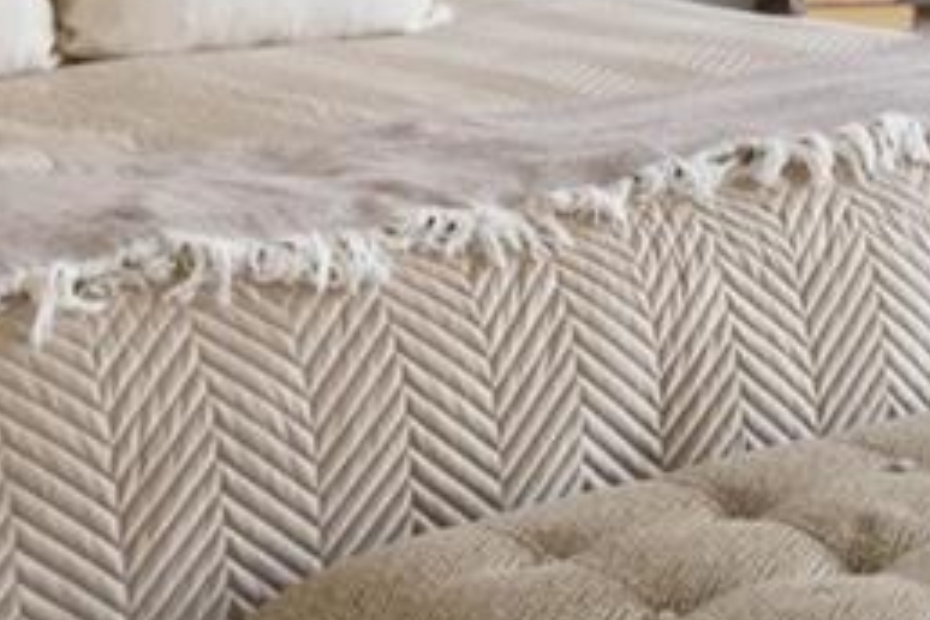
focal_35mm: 111
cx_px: 1442
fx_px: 2867
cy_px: -360
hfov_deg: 16.6
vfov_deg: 11.7
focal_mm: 14
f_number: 22
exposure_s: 5
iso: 200
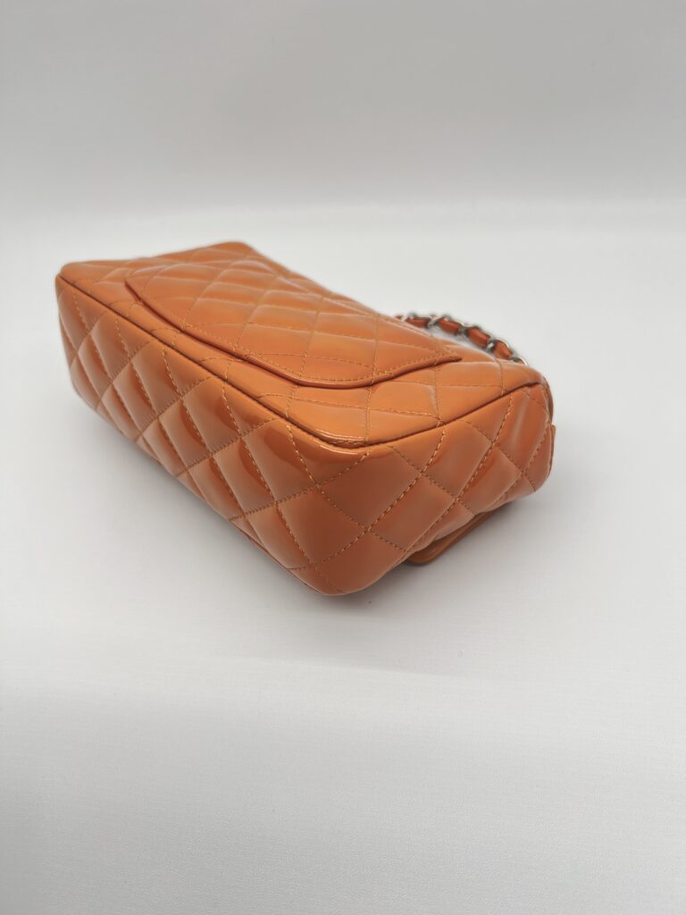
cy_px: 458
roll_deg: +6.9
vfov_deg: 67.3
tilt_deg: -41.0
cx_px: 343
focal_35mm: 26
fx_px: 687
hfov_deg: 53.1
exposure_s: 1/143
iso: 32
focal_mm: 5.7
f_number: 1.5
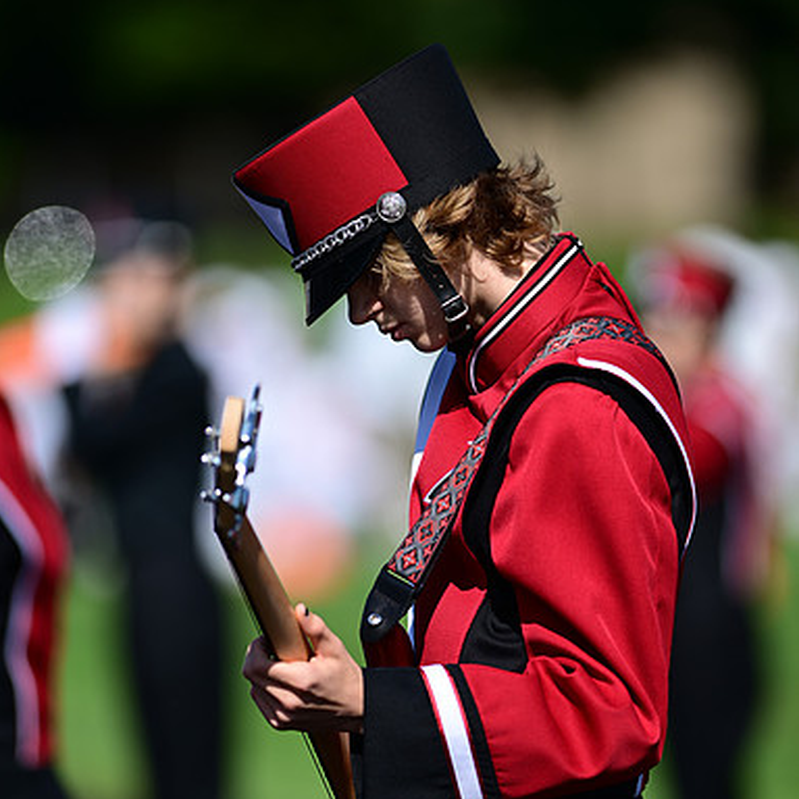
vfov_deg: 4.6
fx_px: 10054
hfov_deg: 4.6
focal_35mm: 385
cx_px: 398
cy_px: 499
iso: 72
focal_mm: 300
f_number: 2.8
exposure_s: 1/1600
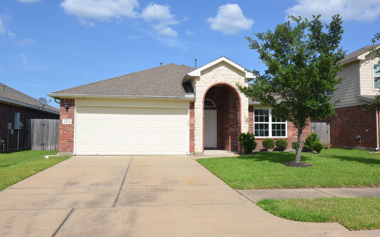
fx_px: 321
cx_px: 189
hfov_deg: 61.2
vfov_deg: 40.6
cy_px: 115
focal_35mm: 31
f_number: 9
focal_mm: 20
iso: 100
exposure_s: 1/320
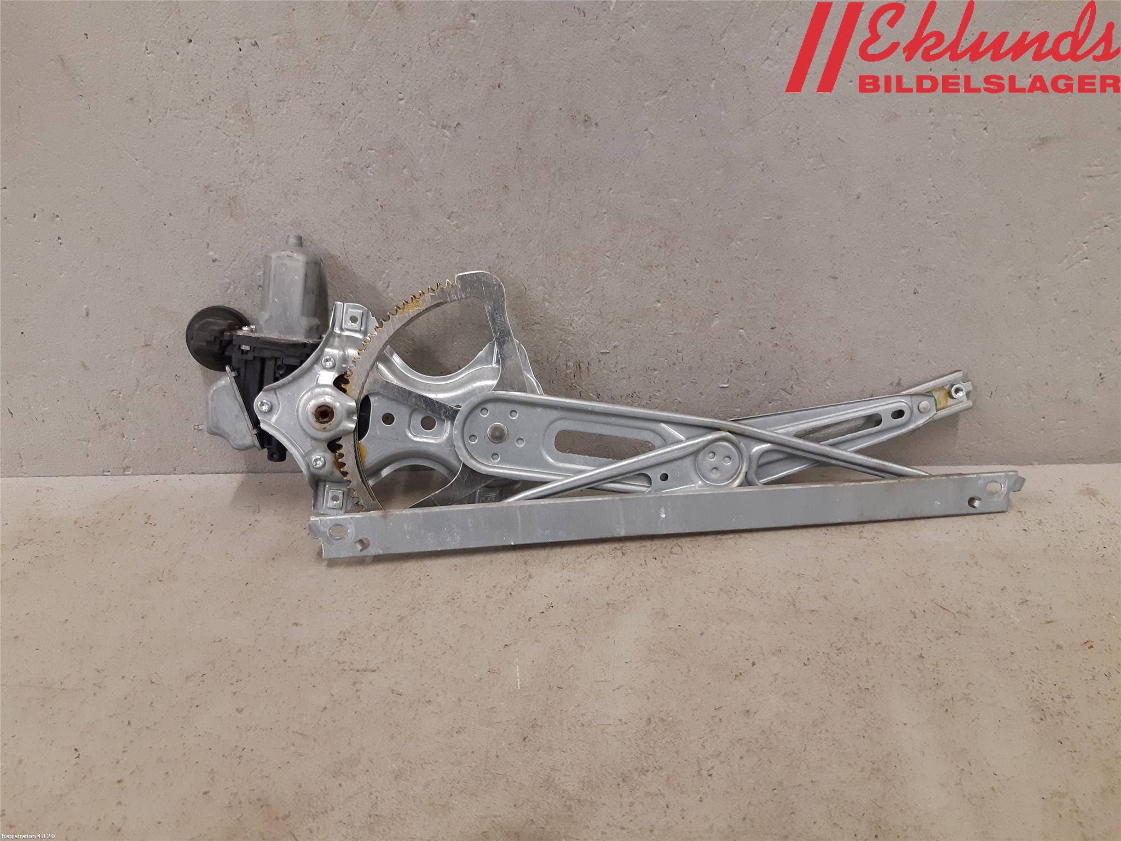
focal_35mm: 26
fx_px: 842
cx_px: 560
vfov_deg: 53.1
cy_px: 420
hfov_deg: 67.3
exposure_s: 1/50
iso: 160
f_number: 1.7
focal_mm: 3.93
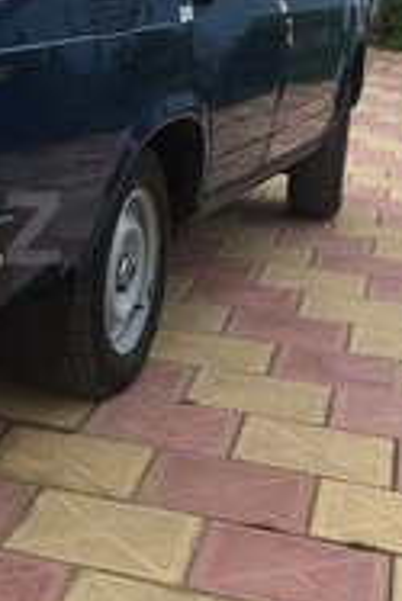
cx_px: -187
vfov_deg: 25.3
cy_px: 228
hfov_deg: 15.8
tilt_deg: -11.0
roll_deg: -3.2
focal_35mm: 80
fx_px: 1337
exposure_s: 1/1014
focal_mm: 4.15
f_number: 2.2
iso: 32
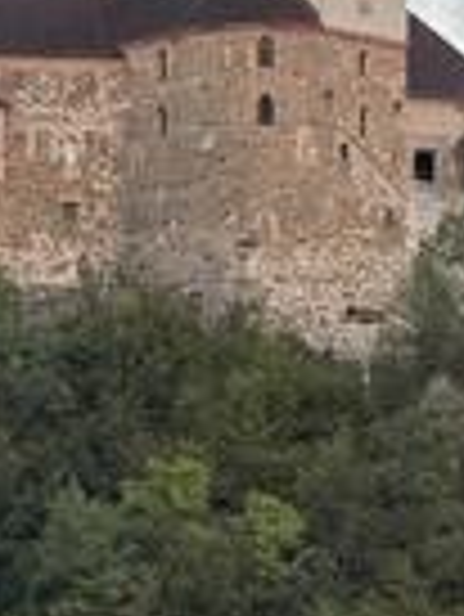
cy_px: 706
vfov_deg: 4.5
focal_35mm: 437
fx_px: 7798
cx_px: 266
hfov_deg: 3.4
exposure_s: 1/121
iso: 200
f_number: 2.8
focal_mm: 16.89
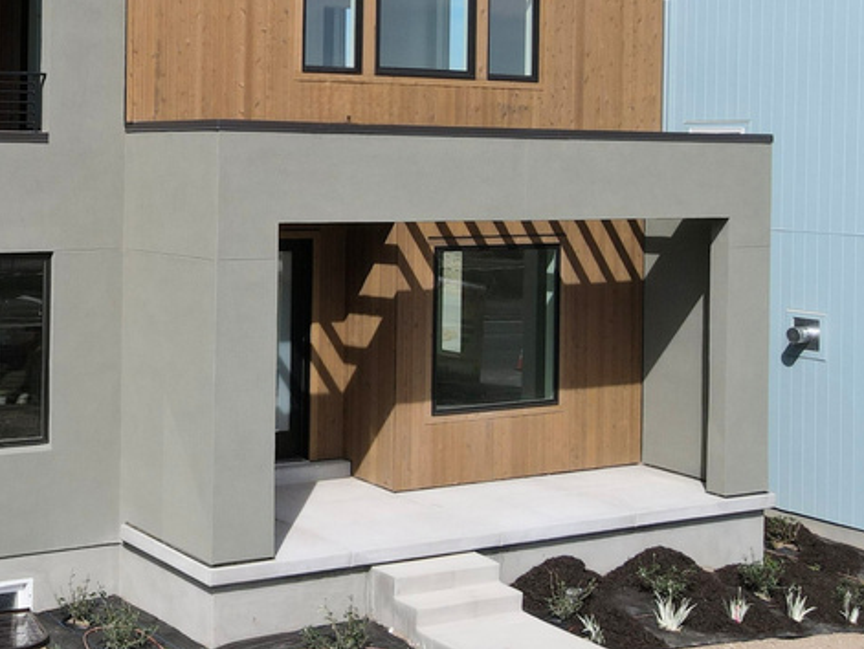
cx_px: 169
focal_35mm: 52
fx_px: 1299
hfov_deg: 35.6
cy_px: 169
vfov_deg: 27.7
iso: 100
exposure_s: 1/800
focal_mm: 4.5
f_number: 2.8
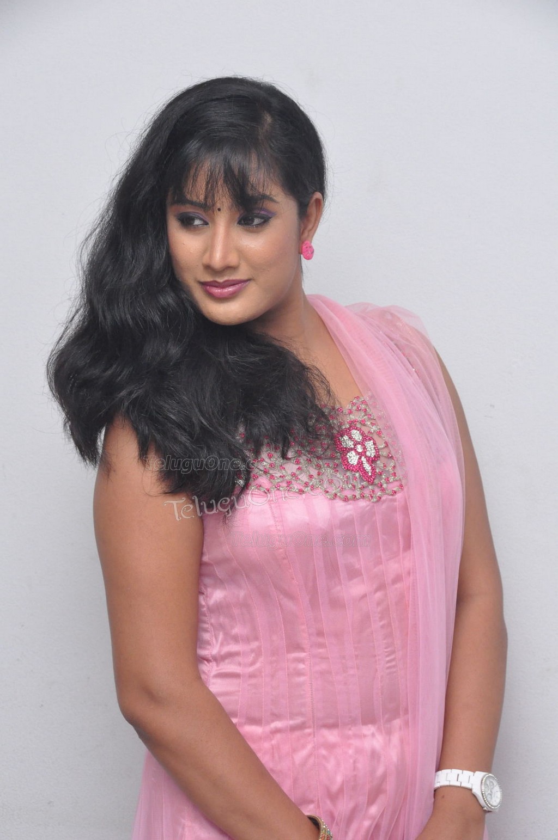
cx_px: 279
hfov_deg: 11.4
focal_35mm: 120
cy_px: 420
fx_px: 2799
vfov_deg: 17.1
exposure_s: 1/125
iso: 2000
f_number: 11
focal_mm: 80
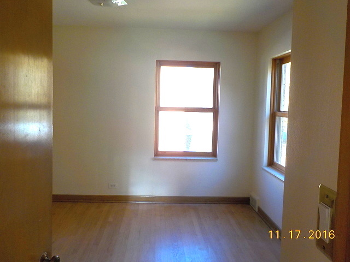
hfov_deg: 60.0
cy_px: 131
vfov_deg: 46.8
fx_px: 303
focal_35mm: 30
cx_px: 175
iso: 125
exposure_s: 1/80
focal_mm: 4.1
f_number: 3.3
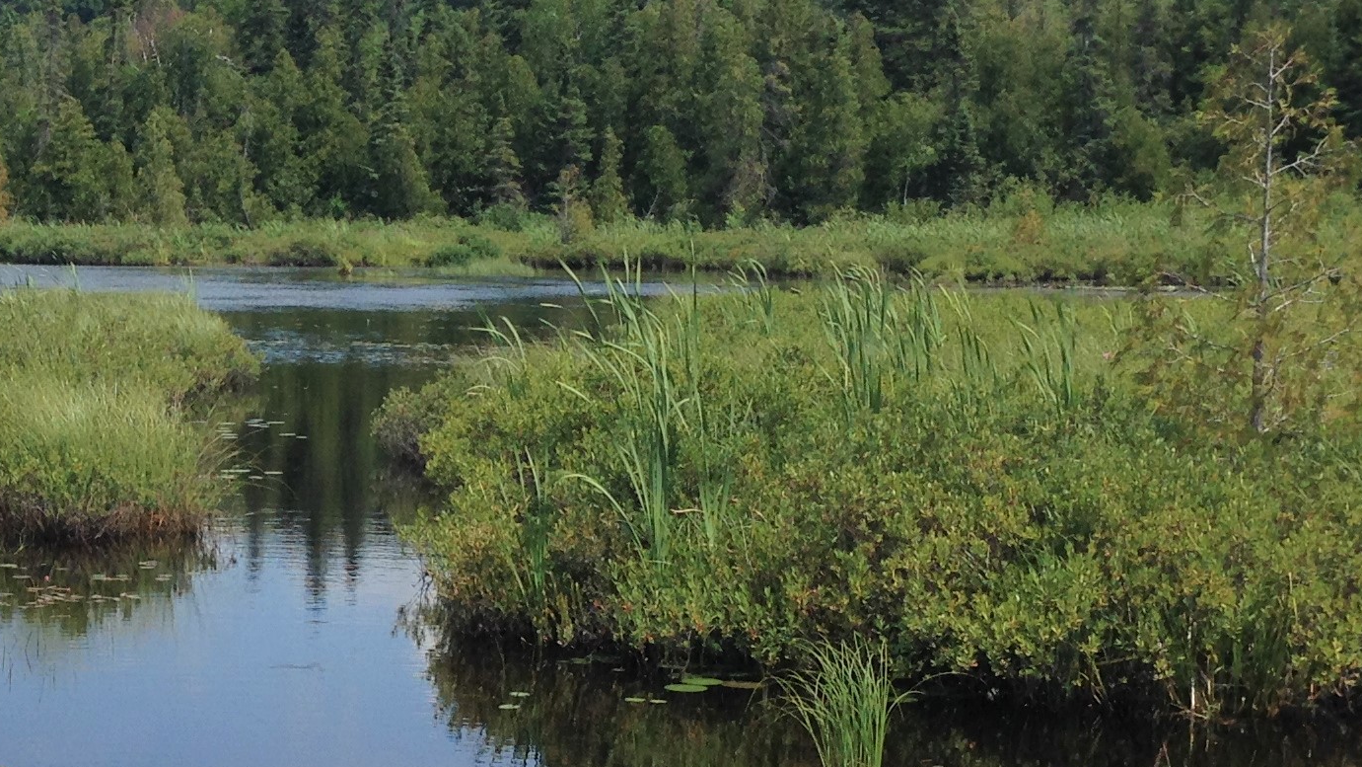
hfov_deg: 24.2
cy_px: 482
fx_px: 3070
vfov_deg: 14.2
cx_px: 112
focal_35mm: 85
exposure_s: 1/1506
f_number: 2.4
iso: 50
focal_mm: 4.12
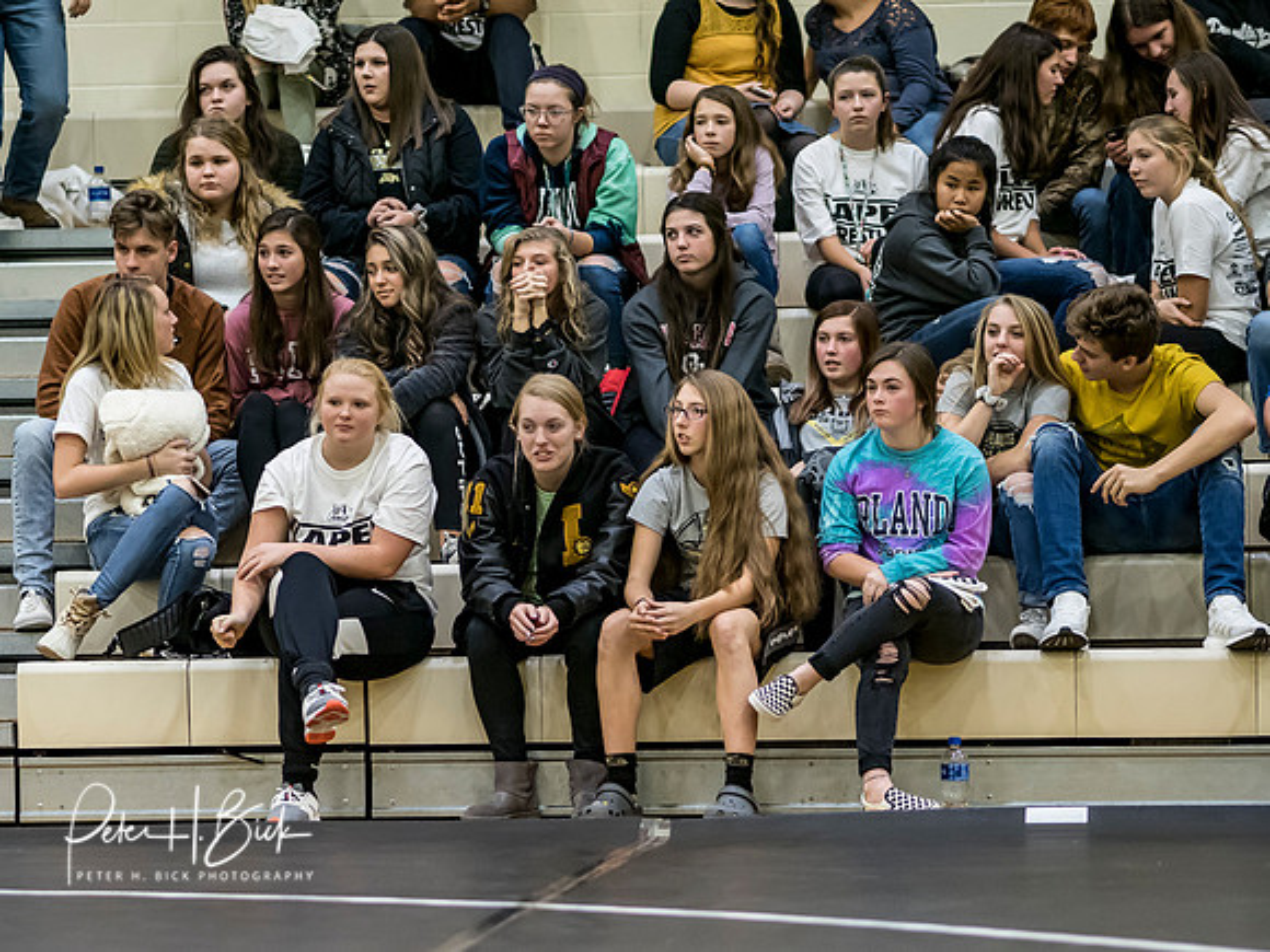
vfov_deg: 8.6
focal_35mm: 173
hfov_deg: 11.4
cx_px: 551
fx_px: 6344
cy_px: 525
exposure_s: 1/800
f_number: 1.8
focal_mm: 75
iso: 3200
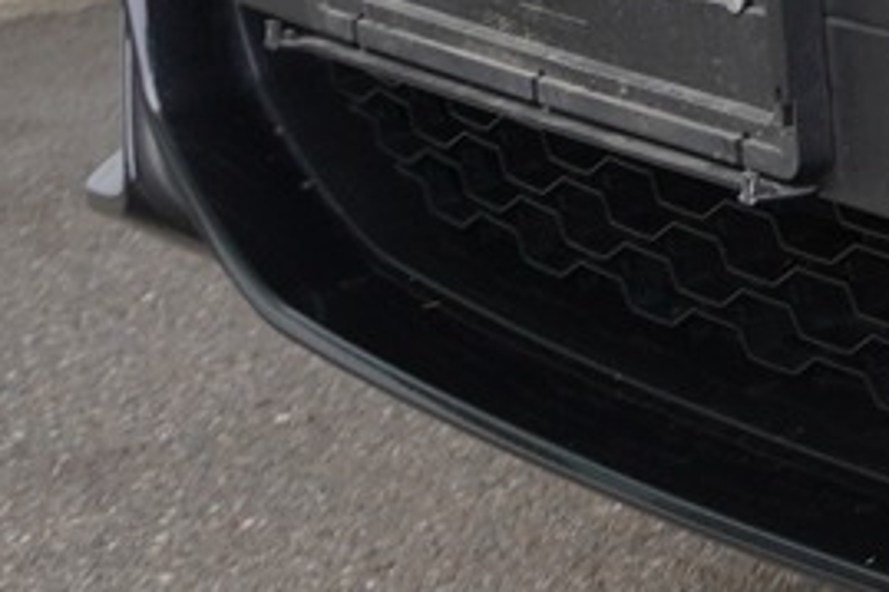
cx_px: 3265
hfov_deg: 7.3
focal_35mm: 225
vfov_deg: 5.9
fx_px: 5553
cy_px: -617
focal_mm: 20
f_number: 5
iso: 100
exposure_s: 1/100
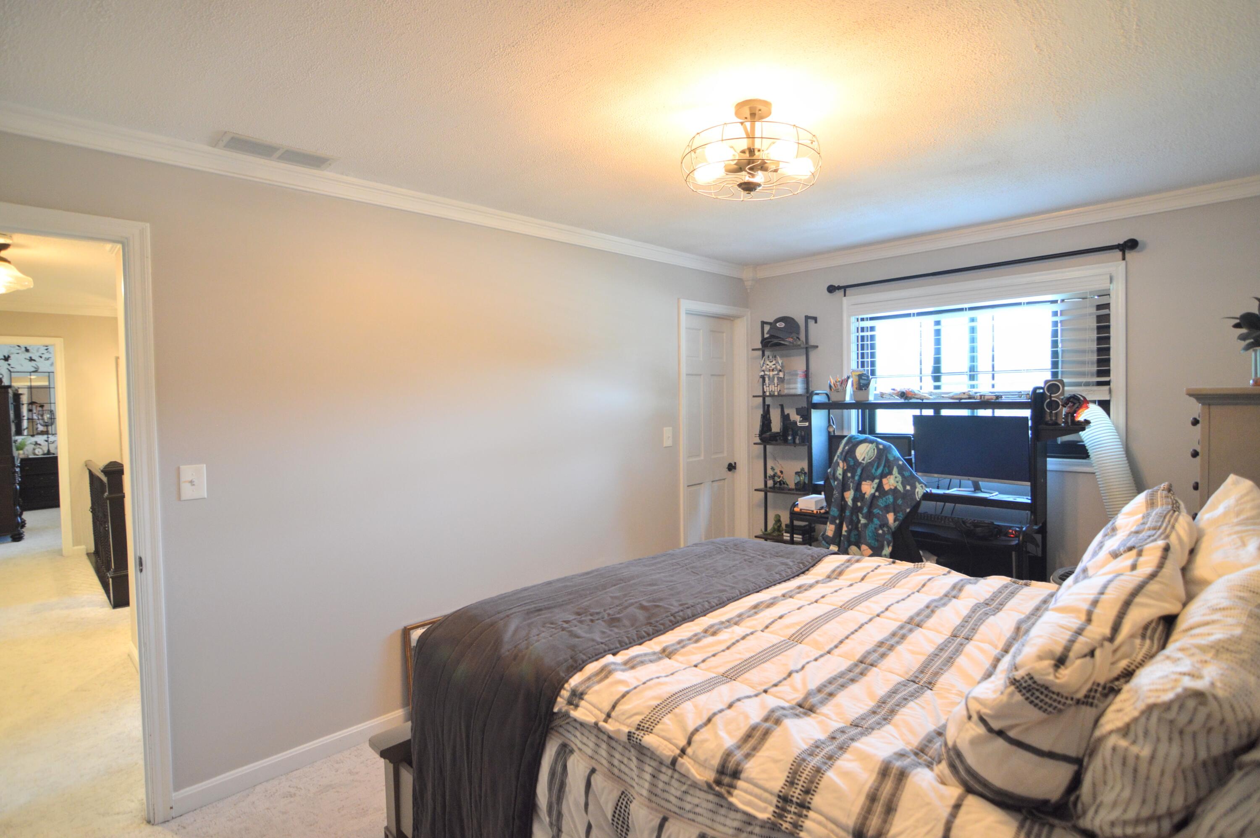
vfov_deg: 71.9
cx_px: 630
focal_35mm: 16
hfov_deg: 95.0
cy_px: 419
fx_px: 577
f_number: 2.8
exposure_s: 1/60
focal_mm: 11
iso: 640
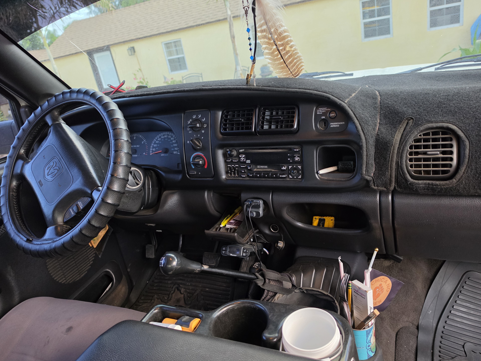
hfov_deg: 71.6
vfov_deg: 56.8
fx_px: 333
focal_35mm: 24
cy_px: 174
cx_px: 242
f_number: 1.4
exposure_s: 1/120
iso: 320
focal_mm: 6.5
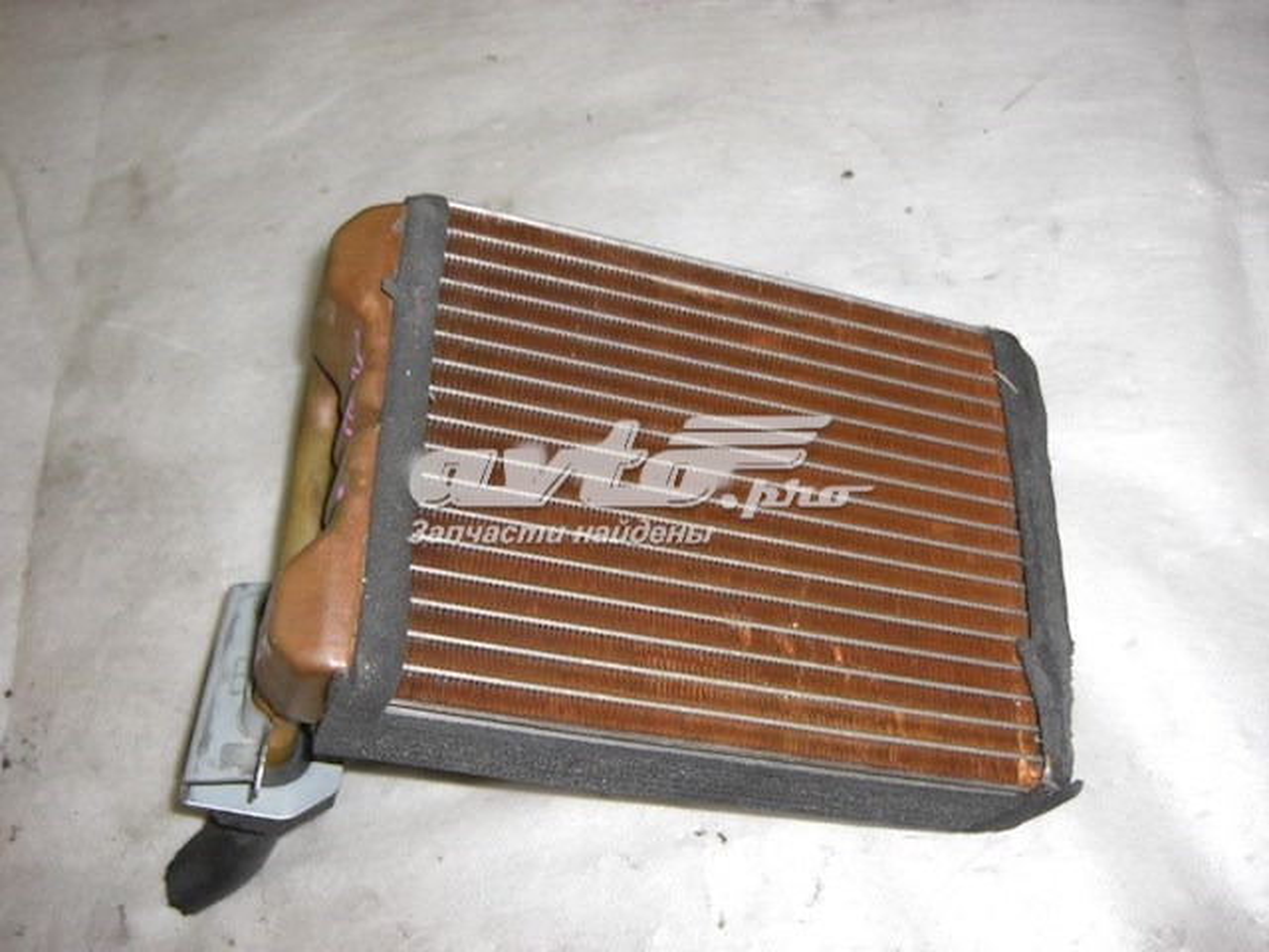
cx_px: 634
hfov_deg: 49.0
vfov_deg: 37.7
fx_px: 1393
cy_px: 476
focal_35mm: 38
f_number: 2.8
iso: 100
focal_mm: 7.9
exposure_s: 1/60
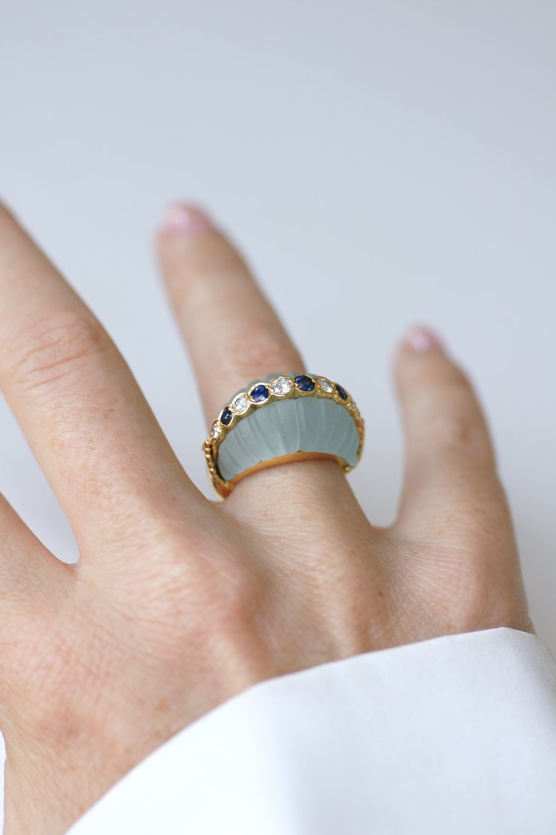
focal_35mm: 106
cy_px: 416
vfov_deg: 19.3
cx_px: 277
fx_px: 2457
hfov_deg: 12.9
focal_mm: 70
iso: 200
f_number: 3.2
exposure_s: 1/125
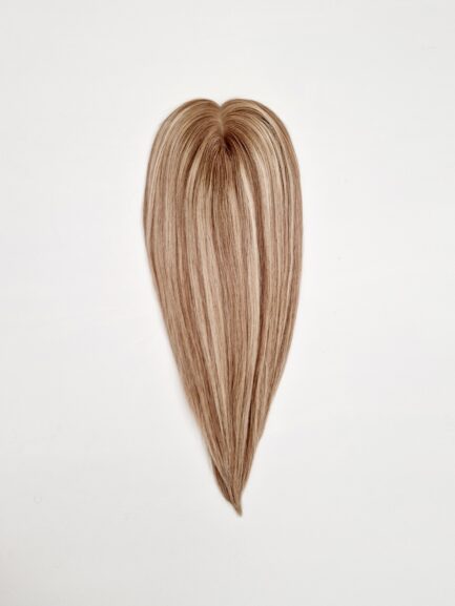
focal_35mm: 23
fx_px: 403
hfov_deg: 58.9
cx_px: 228
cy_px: 303
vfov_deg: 73.9
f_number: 1.8
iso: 50
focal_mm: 5.4
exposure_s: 1/100
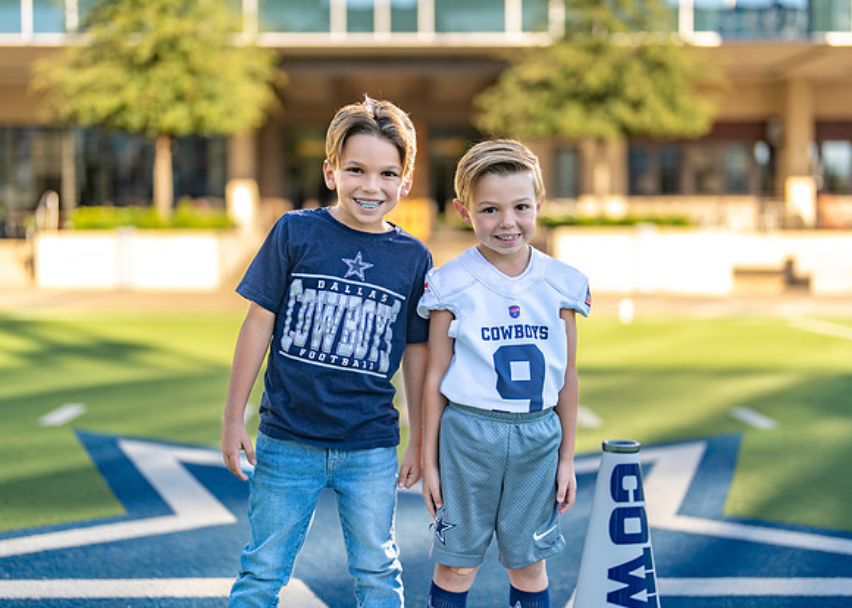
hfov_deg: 35.3
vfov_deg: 25.6
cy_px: 294
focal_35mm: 55
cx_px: 439
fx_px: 1337
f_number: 1.2
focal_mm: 50
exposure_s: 1/2500
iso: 100
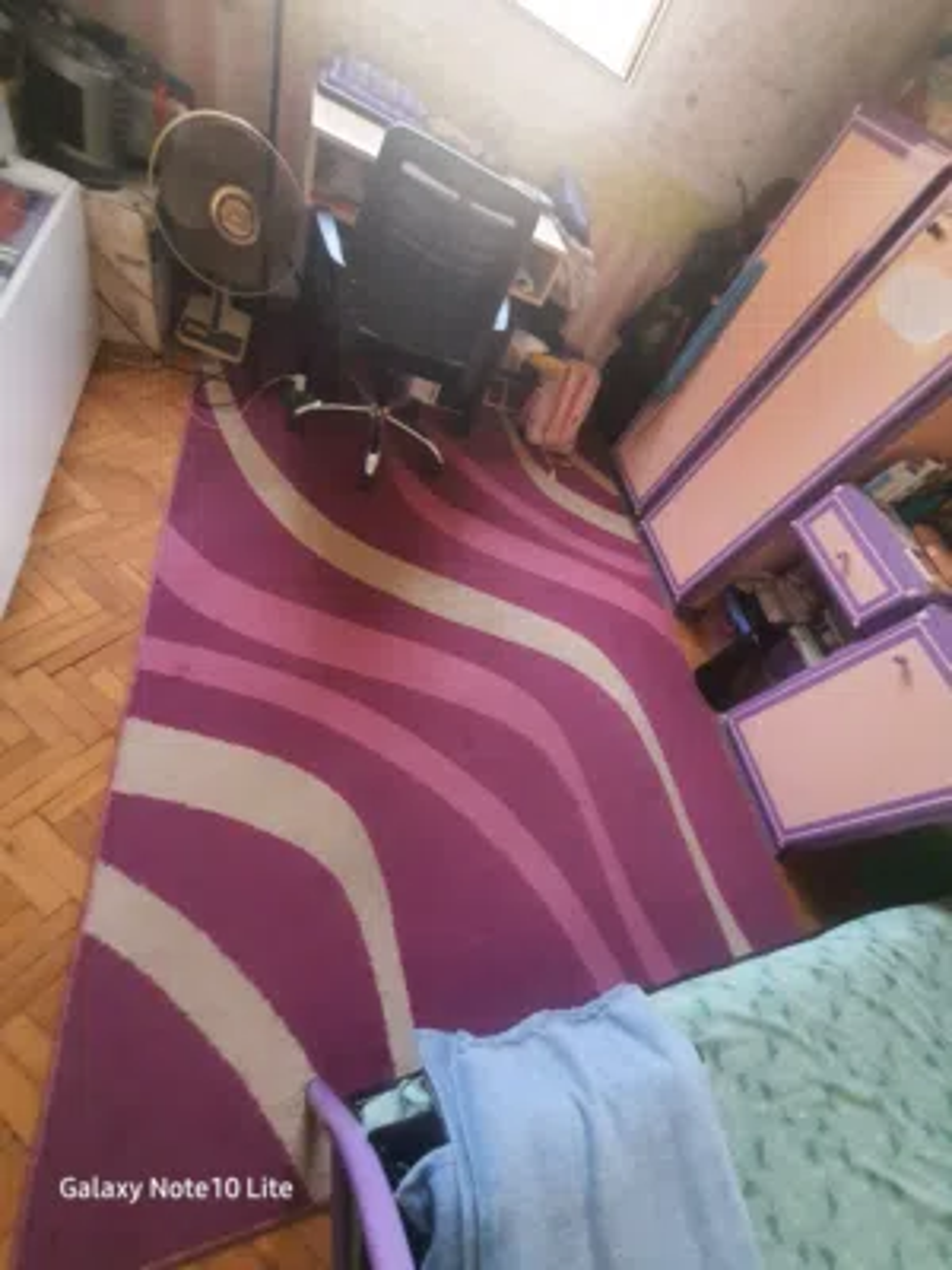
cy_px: 635
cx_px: 476
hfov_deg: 89.9
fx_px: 477
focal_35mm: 13
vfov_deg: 106.2
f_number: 2.2
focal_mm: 1.74
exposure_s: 1/20
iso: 640
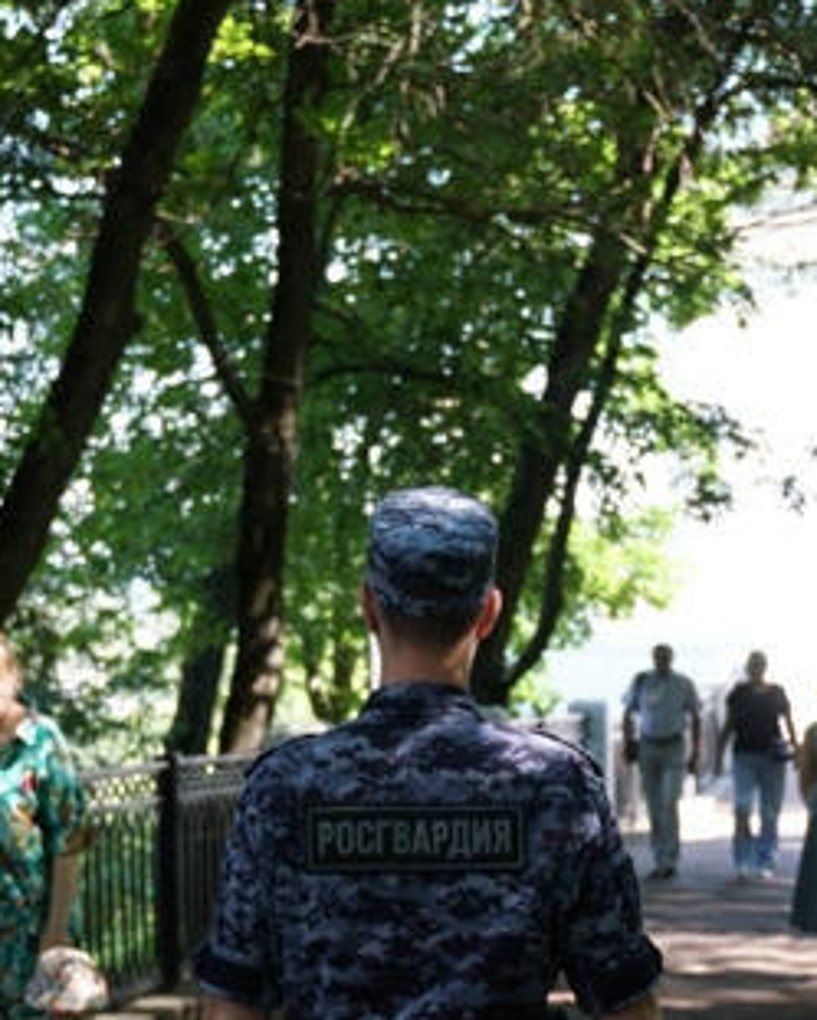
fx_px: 3176
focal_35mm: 105
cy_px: 649
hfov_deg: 14.7
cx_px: 433
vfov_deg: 18.2
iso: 320
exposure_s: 1/160
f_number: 4.5
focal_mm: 31
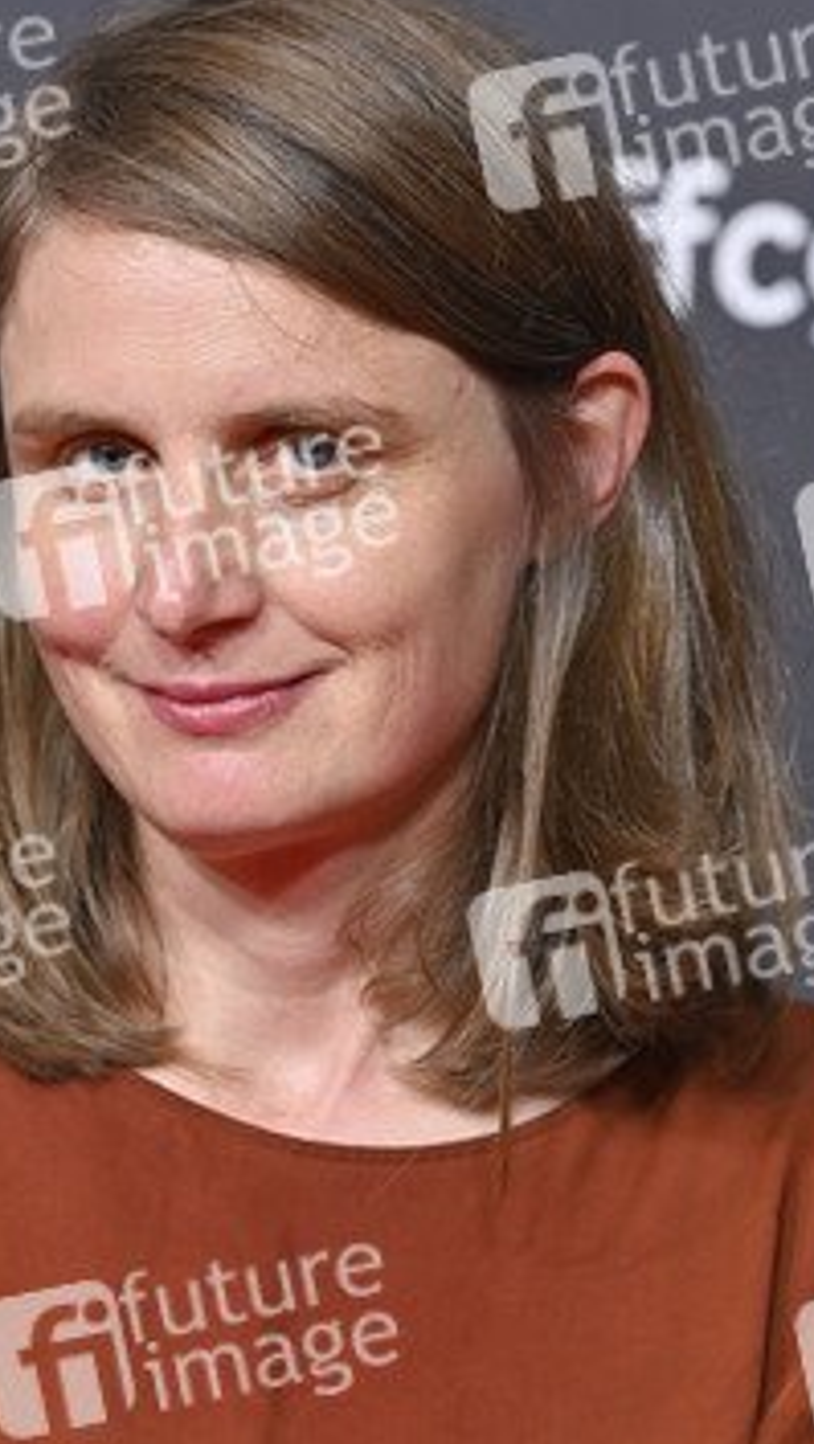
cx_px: 307
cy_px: 728
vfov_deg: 9.1
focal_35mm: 237
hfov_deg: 5.1
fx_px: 9079
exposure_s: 1/200
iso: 1000
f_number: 5
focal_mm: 200
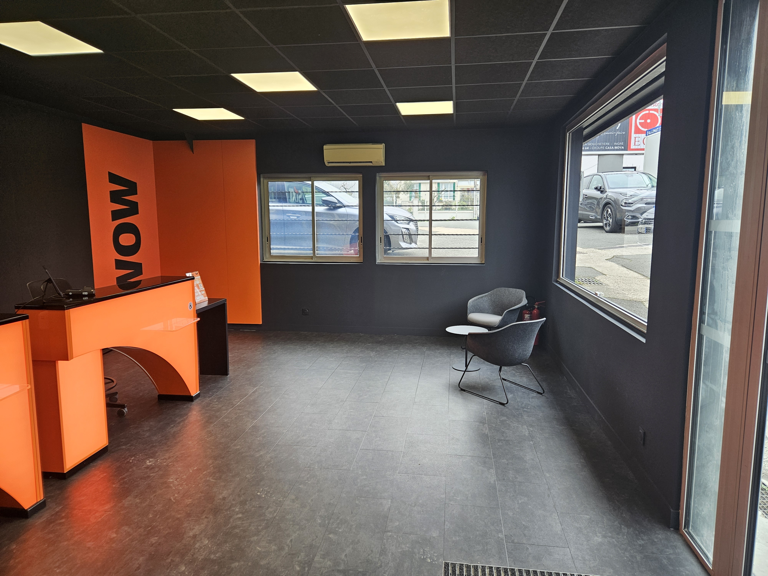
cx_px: 384
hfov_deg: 73.9
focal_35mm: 23
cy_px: 288
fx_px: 510
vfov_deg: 58.9
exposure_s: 1/100
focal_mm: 5.4
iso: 40
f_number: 1.8
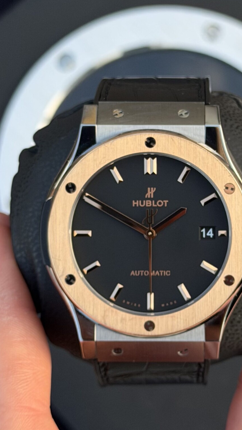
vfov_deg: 31.8
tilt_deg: -83.8
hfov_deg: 18.2
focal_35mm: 66
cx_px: 148
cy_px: 243
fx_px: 753
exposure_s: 1/566
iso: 64
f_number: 1.78
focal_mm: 6.76
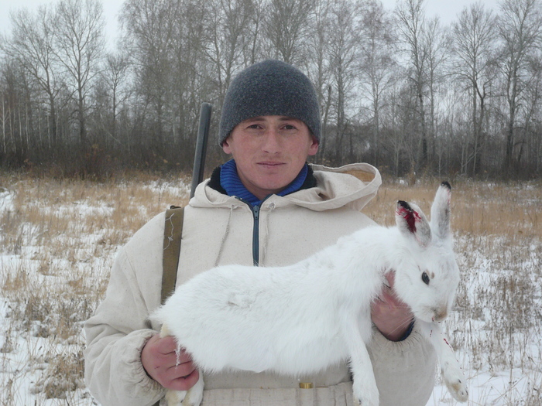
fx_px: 1143
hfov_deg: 26.7
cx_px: 271
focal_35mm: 73
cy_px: 203
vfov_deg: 20.2
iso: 100
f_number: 4.5
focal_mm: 12
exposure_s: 1/160
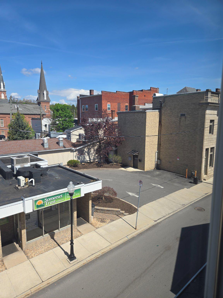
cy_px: 149
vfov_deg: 73.9
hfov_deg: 58.9
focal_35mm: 23
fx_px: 198
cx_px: 112
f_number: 1.8
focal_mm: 5.4
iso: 25
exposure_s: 1/1606
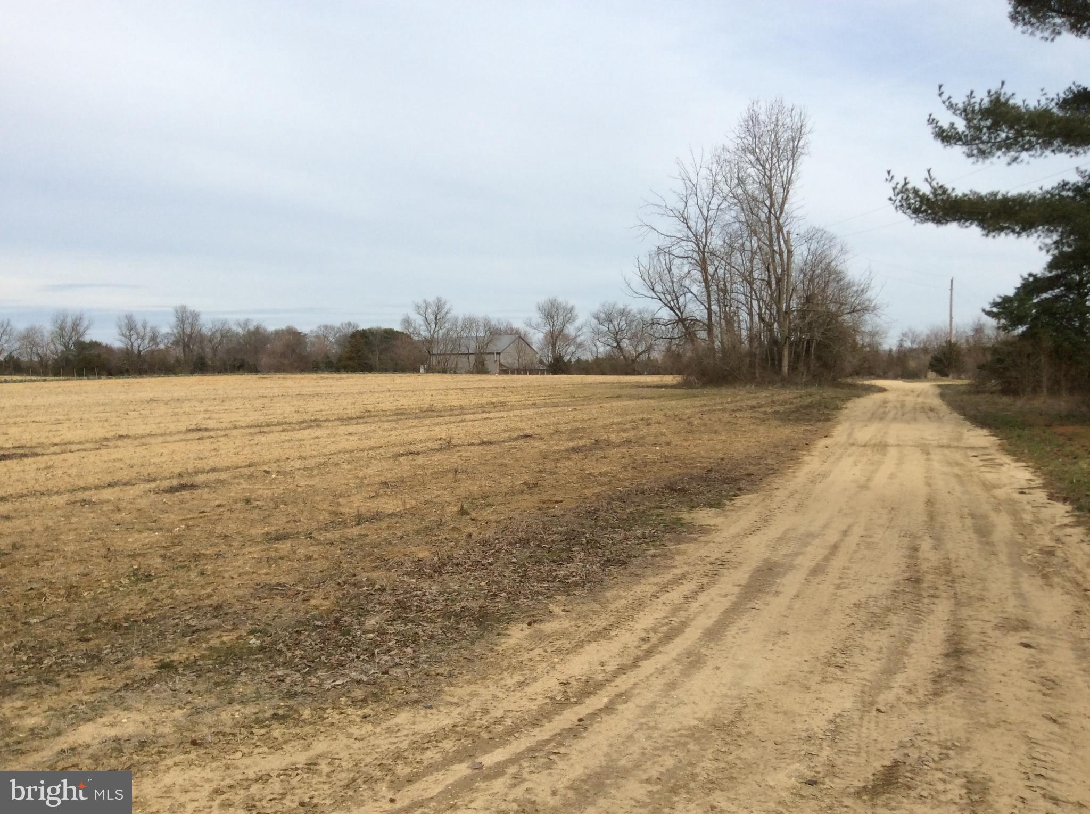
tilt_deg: -5.7
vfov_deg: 44.0
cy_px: 407
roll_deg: +1.1
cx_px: 545
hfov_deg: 56.9
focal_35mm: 32
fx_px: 1006
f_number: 2.4
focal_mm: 3.3
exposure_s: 1/1271
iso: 32
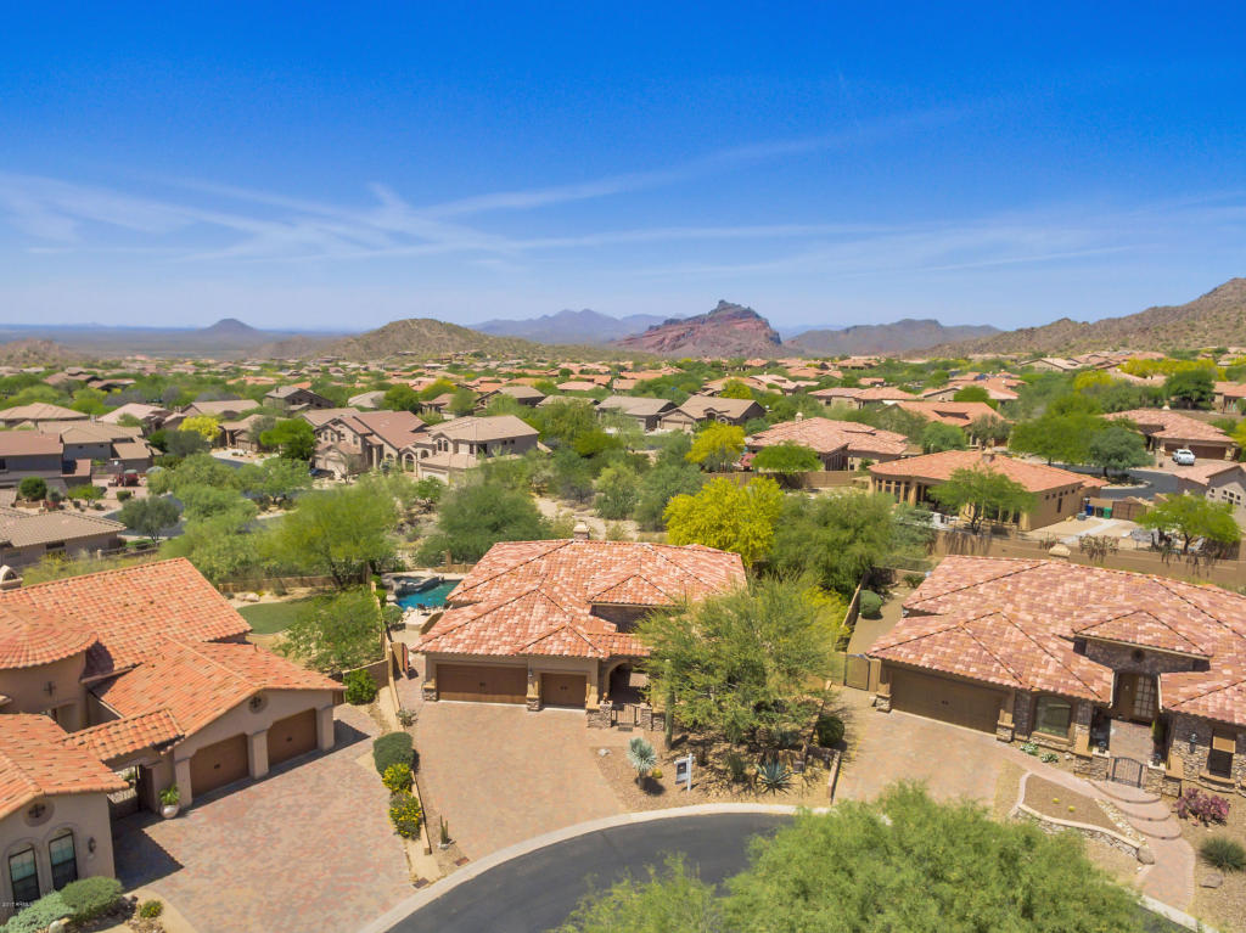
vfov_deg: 65.9
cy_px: 466
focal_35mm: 20
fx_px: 720
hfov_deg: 81.8
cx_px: 623
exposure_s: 1/2200
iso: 100
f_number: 2.8
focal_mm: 3.61
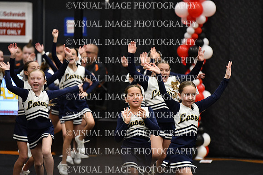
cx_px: 132
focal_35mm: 285
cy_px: 88
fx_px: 2082
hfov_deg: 7.2
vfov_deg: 4.8
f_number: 2.8
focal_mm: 190
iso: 4000
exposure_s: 1/800
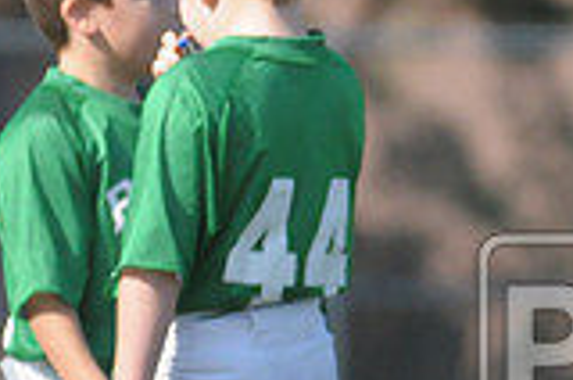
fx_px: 19014
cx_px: 906
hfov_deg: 1.7
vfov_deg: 1.1
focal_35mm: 1197
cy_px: 367
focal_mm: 220
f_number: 4
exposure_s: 1/8000
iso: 1600
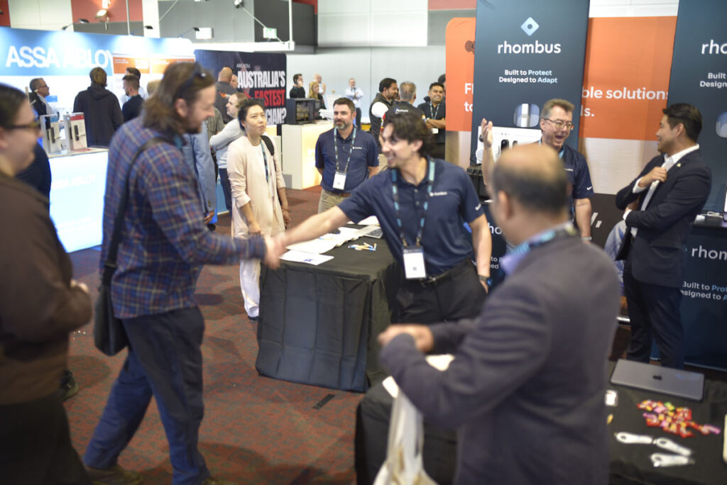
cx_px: 364
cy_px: 242
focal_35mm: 35
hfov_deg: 54.4
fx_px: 707
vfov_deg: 37.9
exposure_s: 1/60
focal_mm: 35
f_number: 1.4
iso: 800
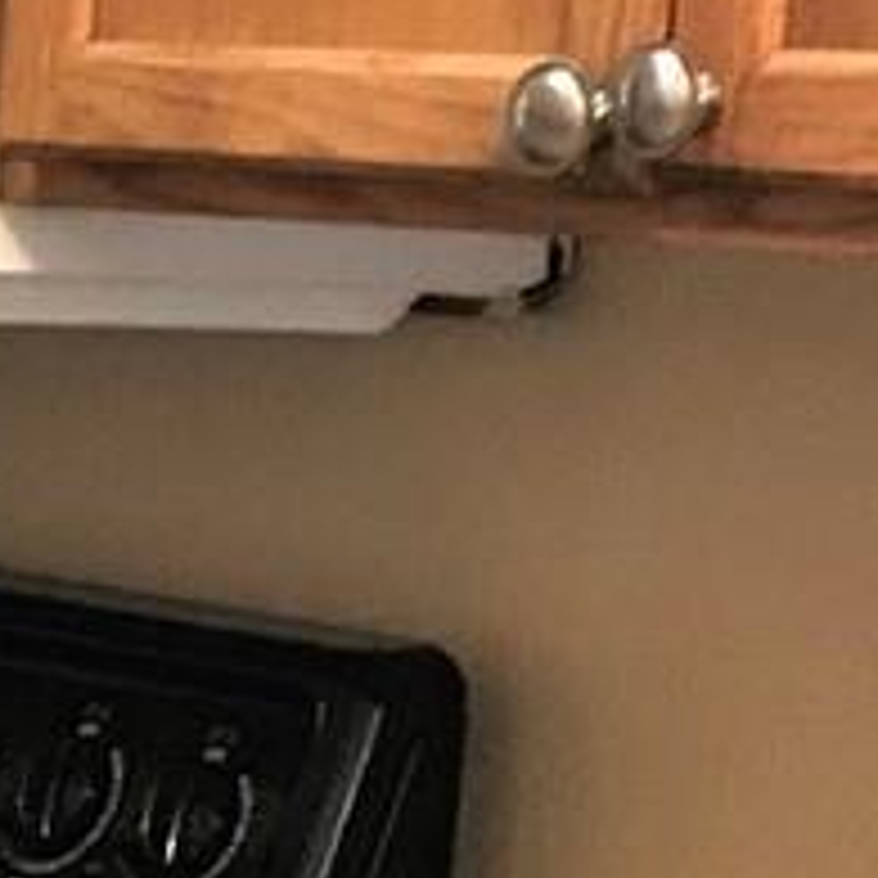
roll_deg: -1.7
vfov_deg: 8.5
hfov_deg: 7.8
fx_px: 5825
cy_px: 1171
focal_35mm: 203
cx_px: -1499
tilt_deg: -9.8
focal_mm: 3.99
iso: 64
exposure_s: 1/15
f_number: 1.8
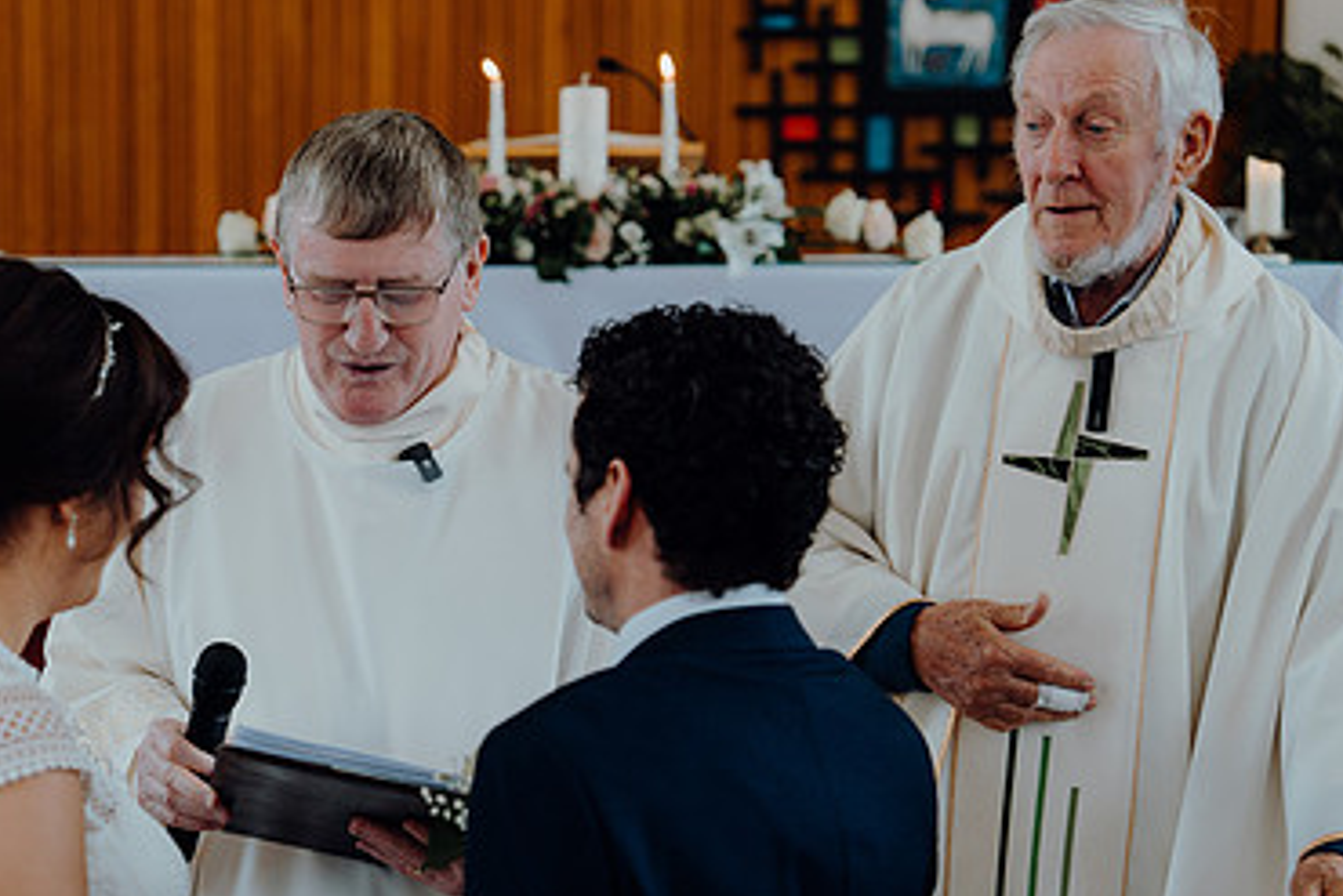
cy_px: 629
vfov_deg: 15.0
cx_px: 377
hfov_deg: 22.2
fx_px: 3396
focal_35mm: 91
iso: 400
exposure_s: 1/200
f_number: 2.8
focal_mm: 58
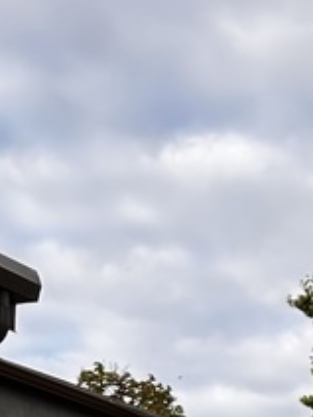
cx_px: 388
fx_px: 1399
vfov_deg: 14.3
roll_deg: -1.0
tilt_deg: -7.2
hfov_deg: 12.4
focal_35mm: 116
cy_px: 828
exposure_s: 1/816
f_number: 1.78
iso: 80
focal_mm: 6.86
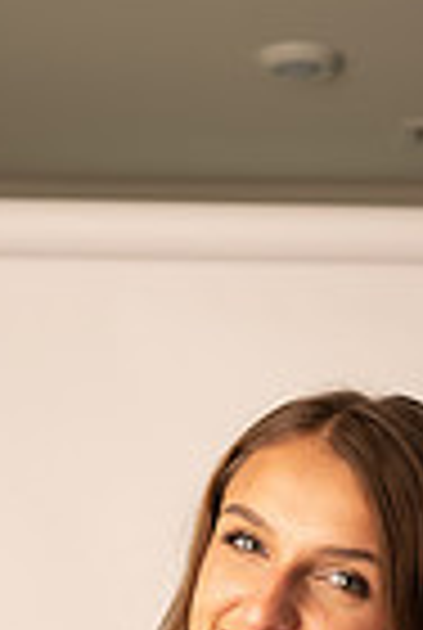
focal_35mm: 77
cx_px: 324
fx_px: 1350
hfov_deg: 17.7
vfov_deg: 24.8
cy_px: 662
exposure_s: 1/160
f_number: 3.2
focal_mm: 24
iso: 100
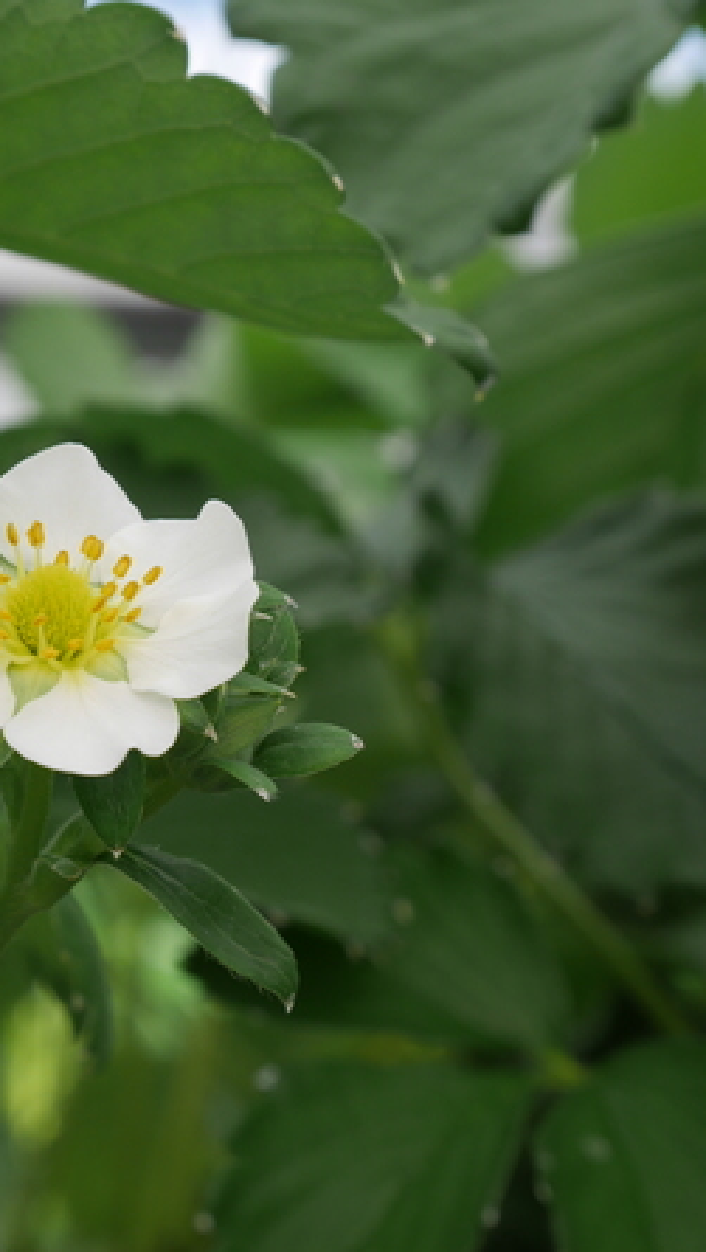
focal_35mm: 94
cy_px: 632
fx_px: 3122
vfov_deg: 22.7
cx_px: 51
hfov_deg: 12.8
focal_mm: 32
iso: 200
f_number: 7.1
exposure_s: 1/200
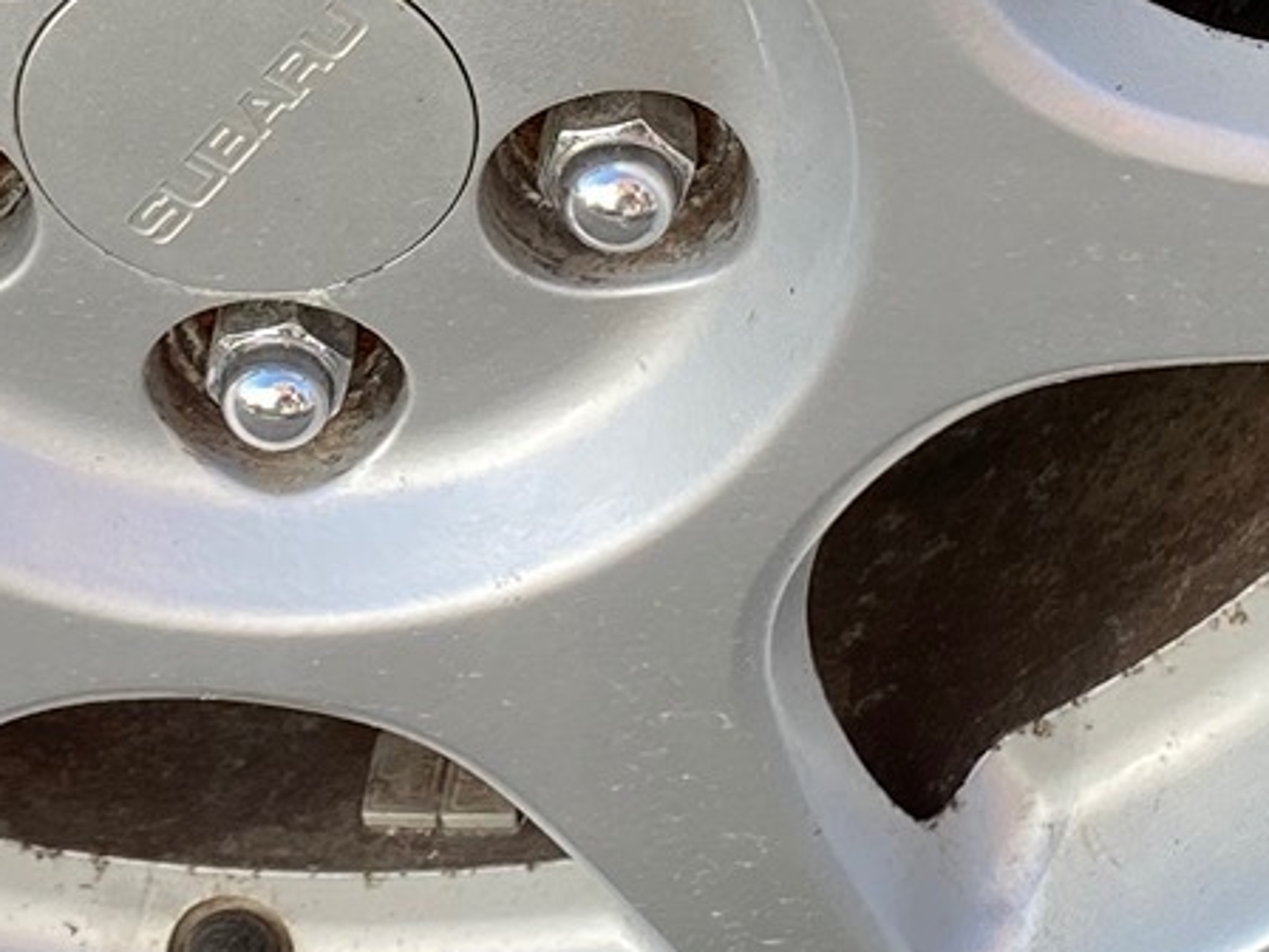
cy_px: -196
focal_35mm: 117
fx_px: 4289
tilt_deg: -40.8
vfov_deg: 12.4
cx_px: 394
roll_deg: +2.4
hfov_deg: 16.8
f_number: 1.8
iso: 32
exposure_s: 1/322
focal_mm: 4.25
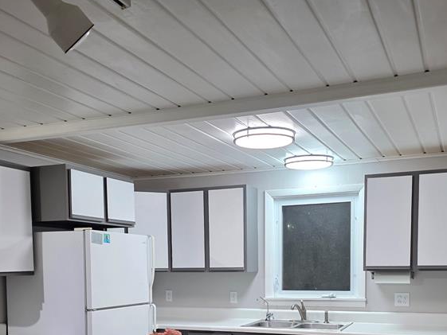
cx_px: 215
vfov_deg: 32.7
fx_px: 542
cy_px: 298
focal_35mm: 42
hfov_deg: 44.8
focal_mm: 6.3
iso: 160
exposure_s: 1/120
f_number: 1.7
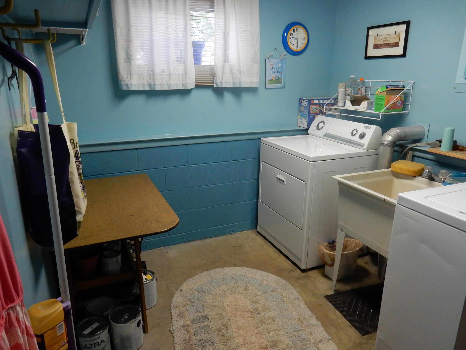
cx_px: 233
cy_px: 175
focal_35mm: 25
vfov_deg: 54.9
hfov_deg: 69.4
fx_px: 337
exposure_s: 1/20
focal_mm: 4.5
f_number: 3.7
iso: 400
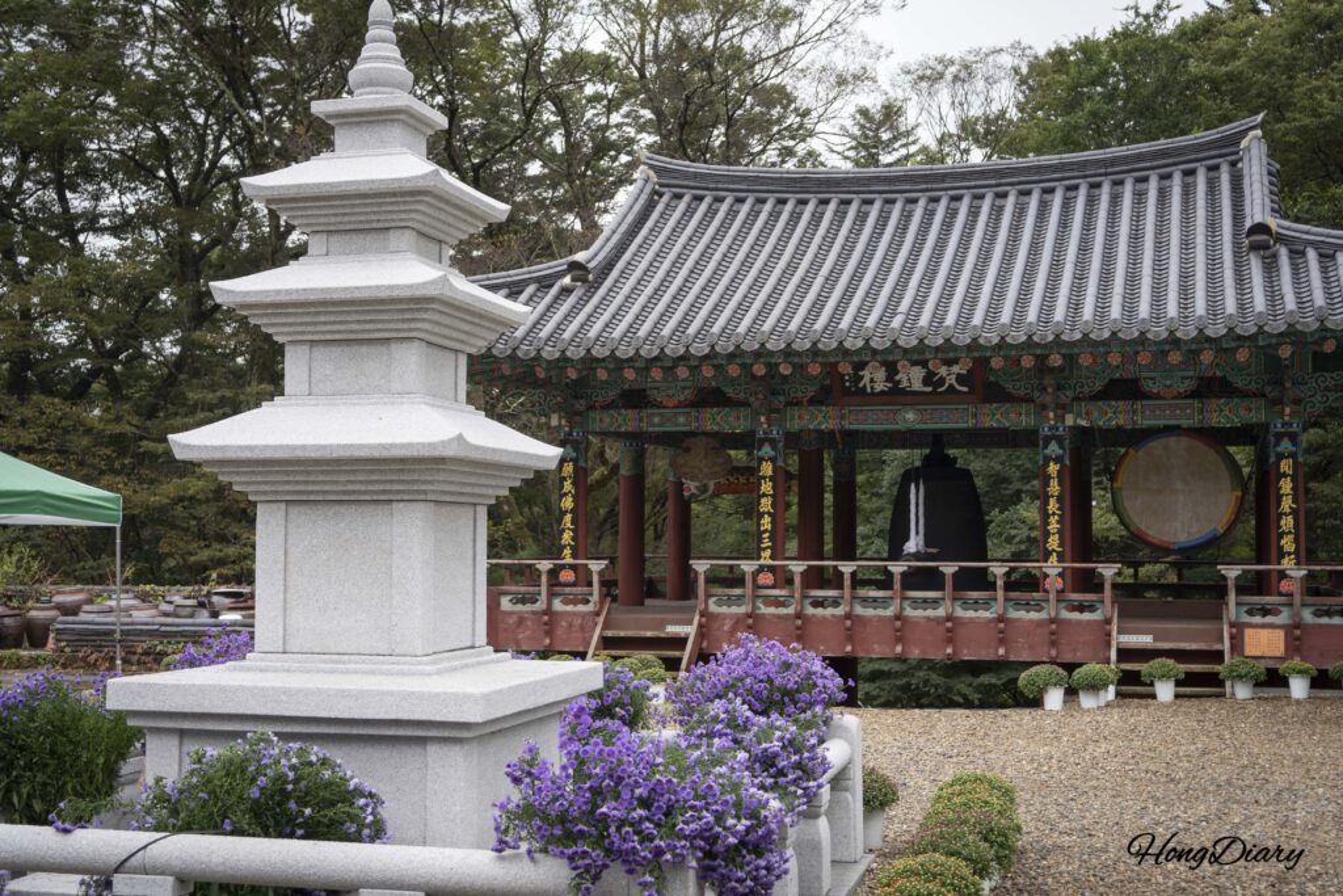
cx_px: 672
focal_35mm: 46
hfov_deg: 42.7
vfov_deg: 29.3
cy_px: 448
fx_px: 1716
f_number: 6.3
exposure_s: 1/60
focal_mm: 46
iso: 100
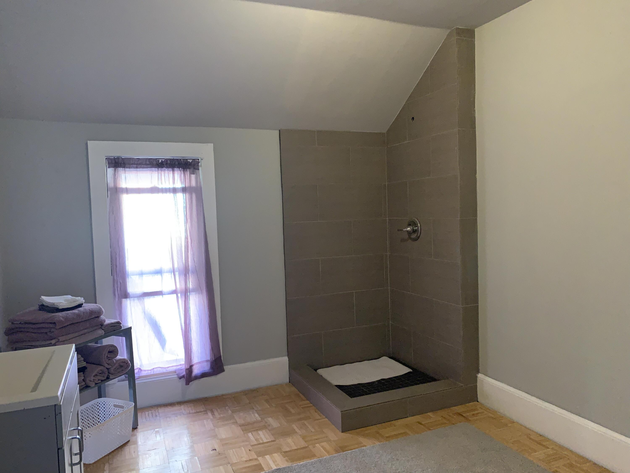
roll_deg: +1.9
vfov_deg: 53.1
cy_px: 236
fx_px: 473
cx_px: 315
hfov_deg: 67.3
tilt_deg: -4.1
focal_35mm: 26
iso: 400
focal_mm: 4.25
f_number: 1.8
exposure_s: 1/40
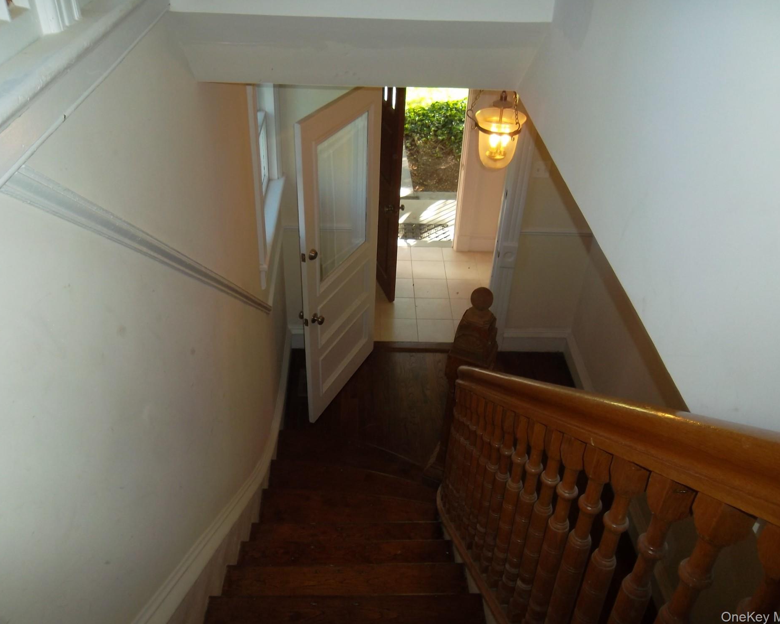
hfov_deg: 60.4
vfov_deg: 50.0
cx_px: 377
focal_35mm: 29
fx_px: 669
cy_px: 305
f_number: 3.5
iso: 100
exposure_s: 1/45
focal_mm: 4.9
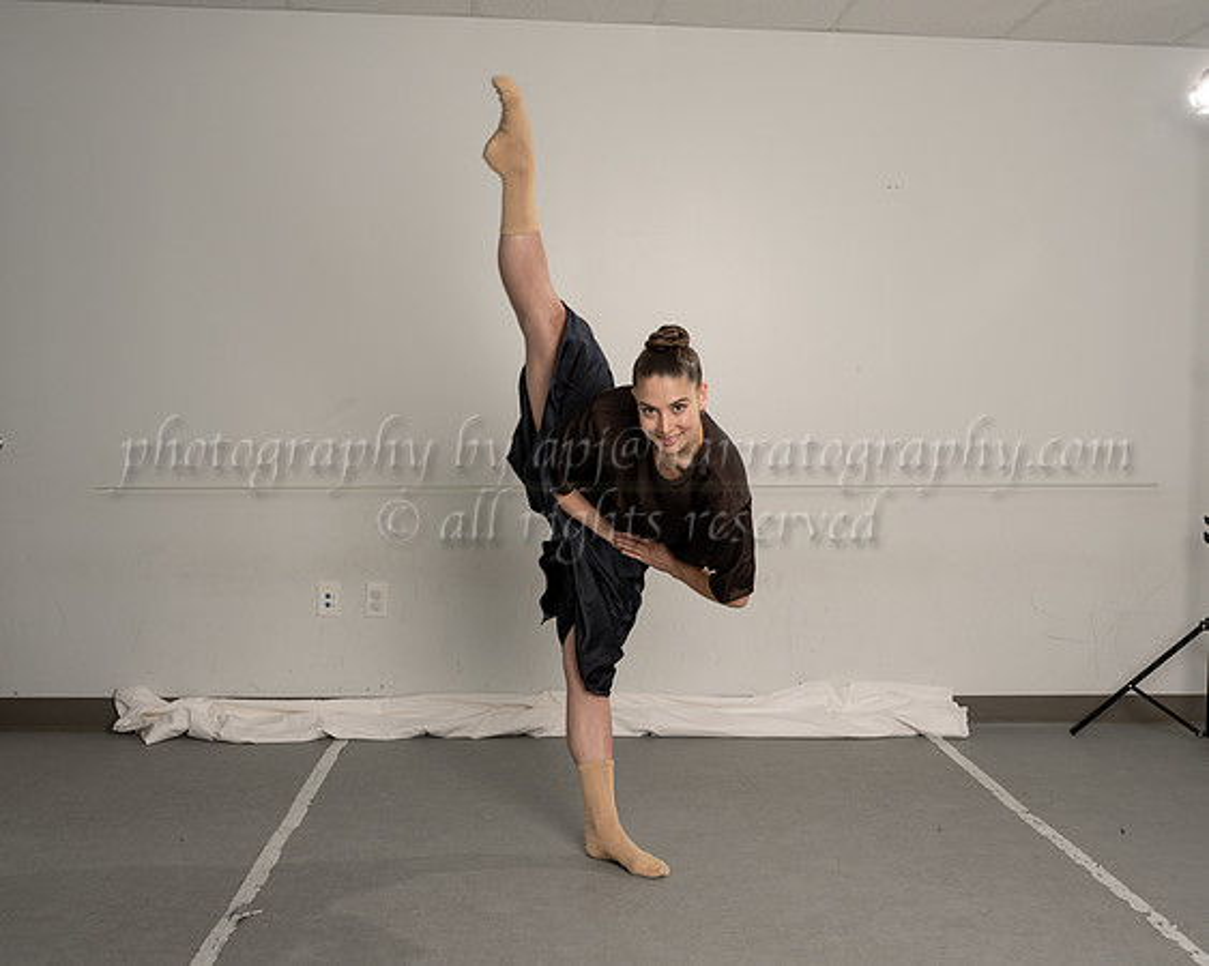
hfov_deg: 49.9
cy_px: 464
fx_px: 1299
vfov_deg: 40.8
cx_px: 642
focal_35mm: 36
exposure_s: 1/320
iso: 200
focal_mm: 28
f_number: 5
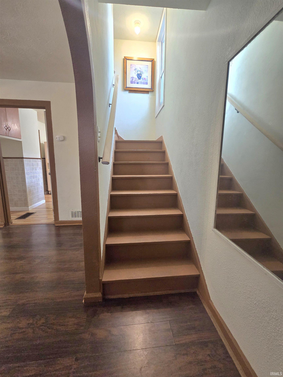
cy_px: 188
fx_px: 142
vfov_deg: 106.2
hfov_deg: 89.9
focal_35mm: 13
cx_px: 142
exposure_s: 1/60.2
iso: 320
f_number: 2.2
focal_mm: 2.2
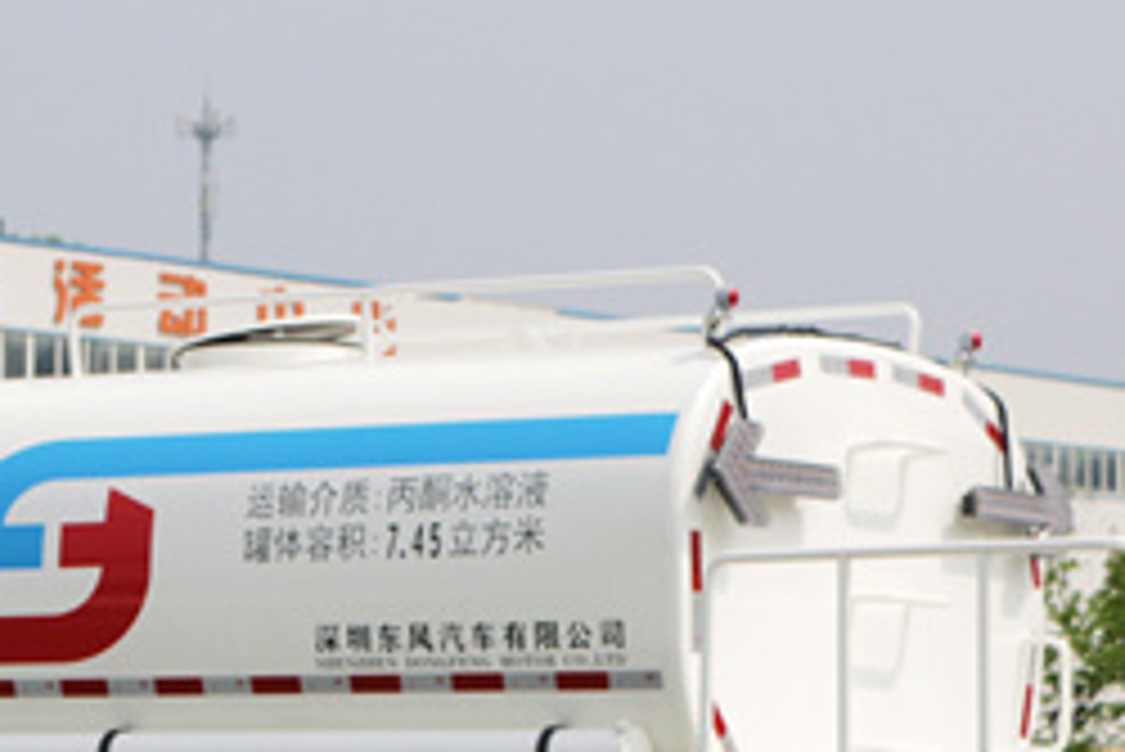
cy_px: 574
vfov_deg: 12.2
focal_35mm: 112
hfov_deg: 17.9
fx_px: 3502
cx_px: 76
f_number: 3.2
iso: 125
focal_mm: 35
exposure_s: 1/800
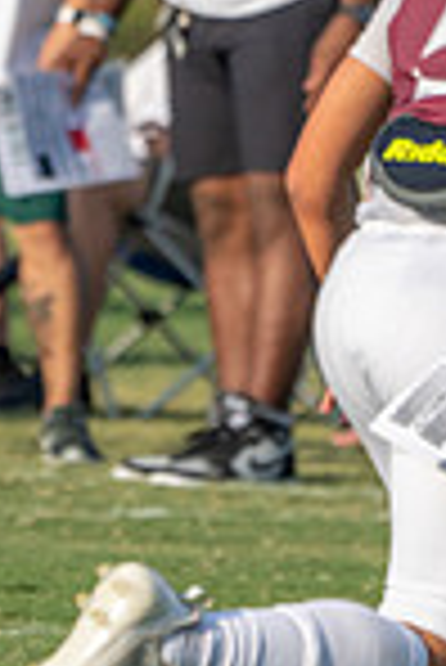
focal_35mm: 1104
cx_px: -171
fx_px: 20467
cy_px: 101
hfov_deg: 1.2
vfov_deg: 1.9
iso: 250
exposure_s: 1/1250
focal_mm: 282
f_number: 5.6
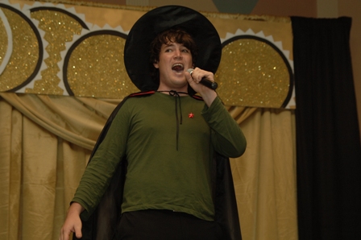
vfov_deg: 13.4
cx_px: 180
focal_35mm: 102
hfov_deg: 20.0
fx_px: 1022
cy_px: 120
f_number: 4
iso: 400
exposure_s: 1/60
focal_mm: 68
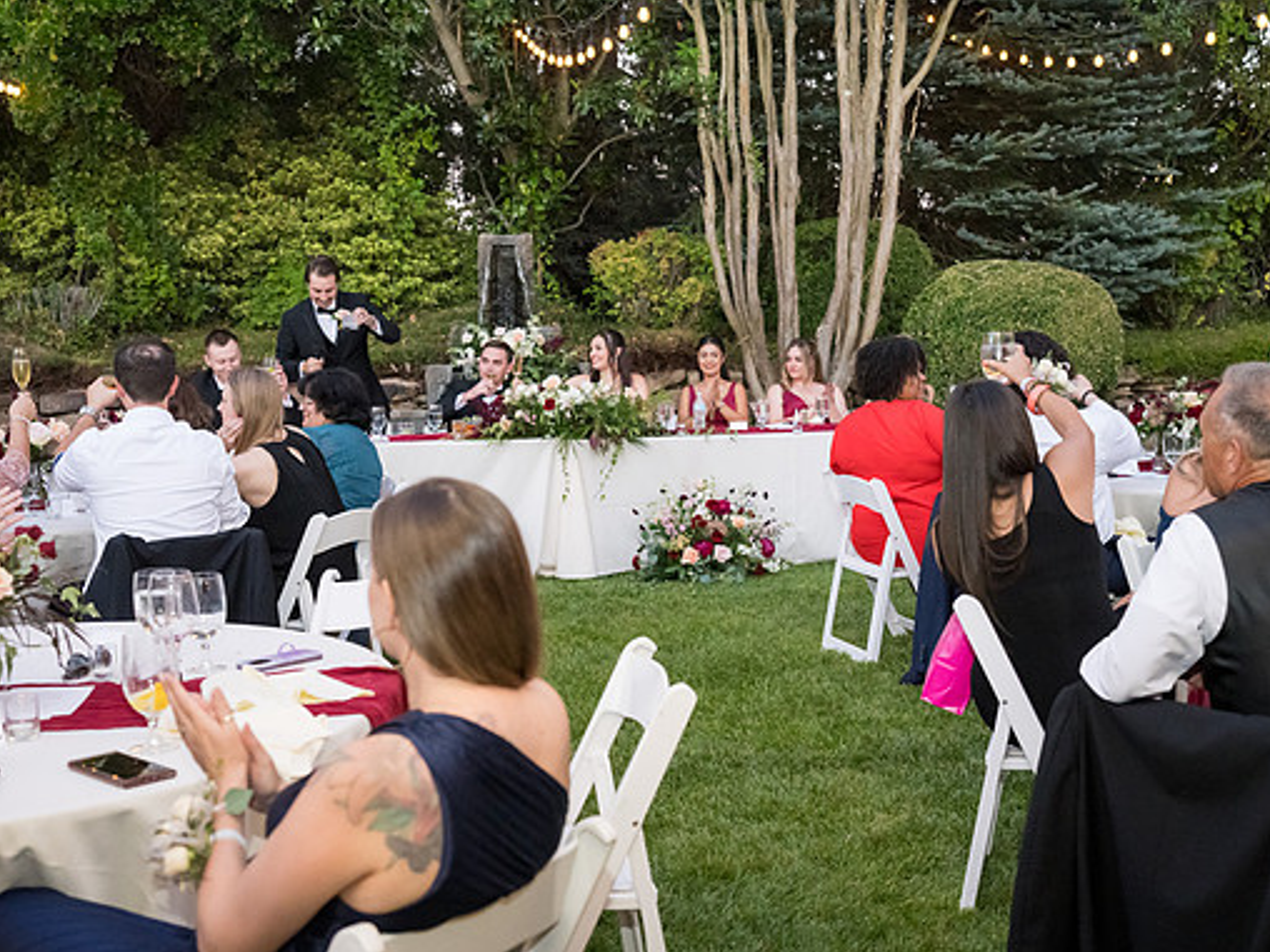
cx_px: 642
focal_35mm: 45
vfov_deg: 32.2
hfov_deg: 42.1
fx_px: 1651
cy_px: 478
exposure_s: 1/400
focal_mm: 41
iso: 5000
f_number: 4
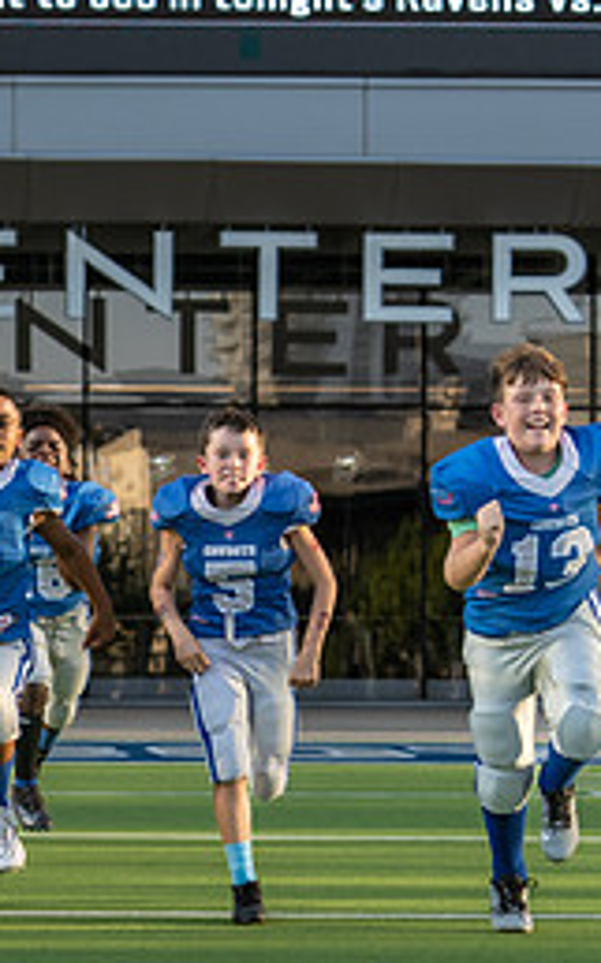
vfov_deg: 11.4
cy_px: 653
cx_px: -309
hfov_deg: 7.1
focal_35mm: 183
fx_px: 4801
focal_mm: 70
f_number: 3.5
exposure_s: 1/1000
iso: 320
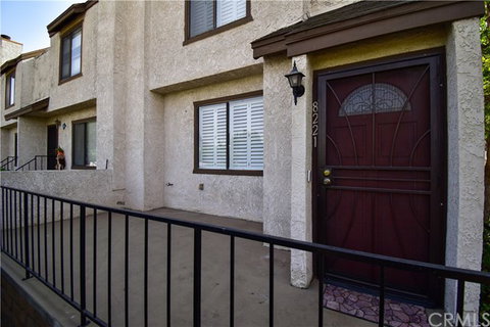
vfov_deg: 77.3
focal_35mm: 15
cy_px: 164
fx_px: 204
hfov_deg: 100.4
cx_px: 245
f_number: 4.5
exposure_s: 1/250
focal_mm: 10
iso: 100
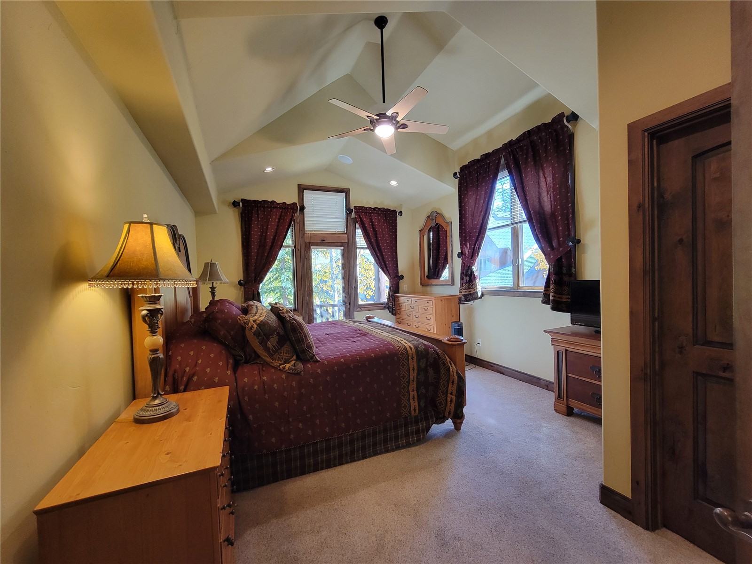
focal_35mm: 13
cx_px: 376
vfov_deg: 89.9
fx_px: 282
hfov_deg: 106.2
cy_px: 282
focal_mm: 2.2
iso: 250
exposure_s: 1/60
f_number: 2.2
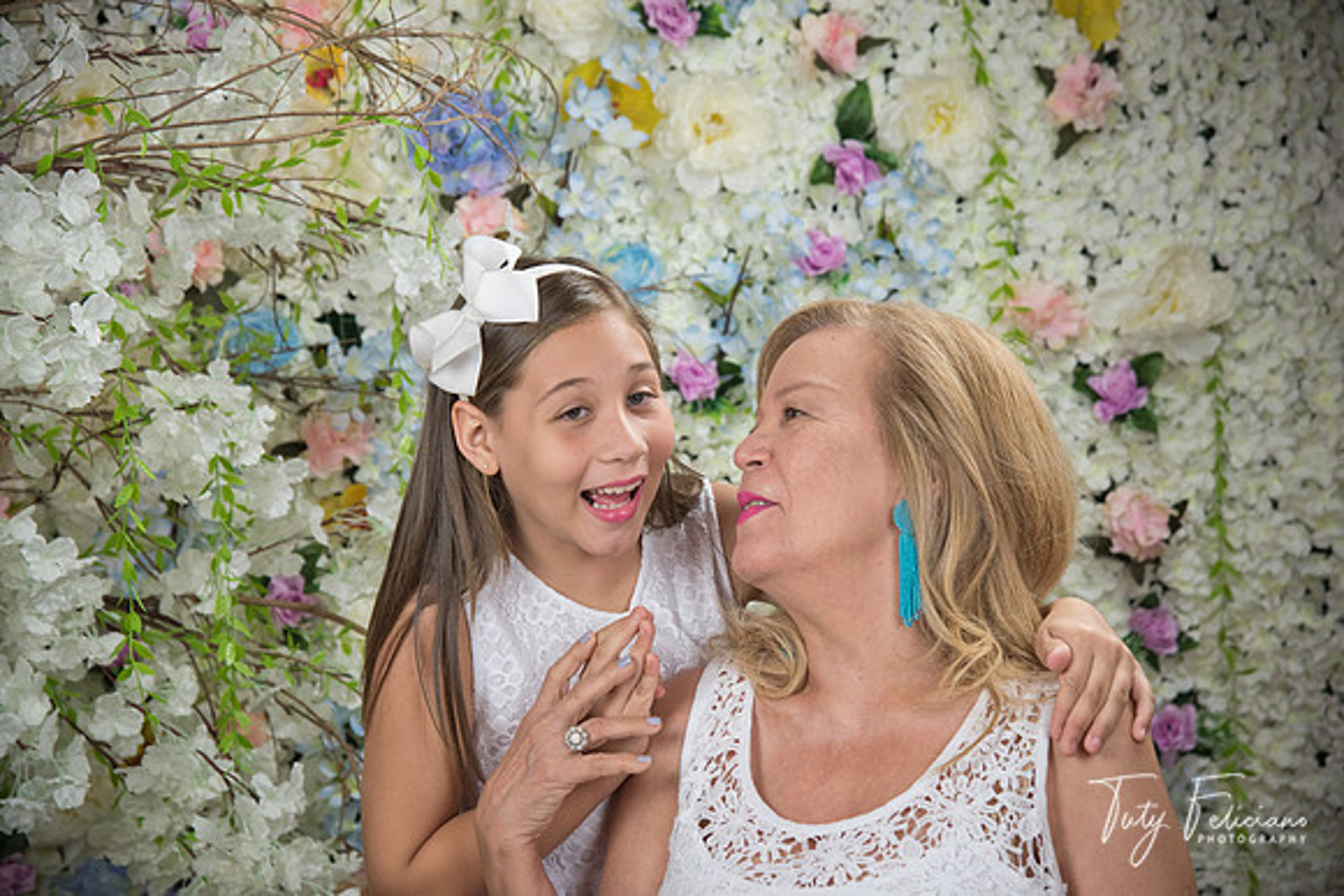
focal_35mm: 92
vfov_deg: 14.9
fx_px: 3435
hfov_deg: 22.1
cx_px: 672
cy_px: 448
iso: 1250
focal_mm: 92
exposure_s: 1/125
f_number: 5
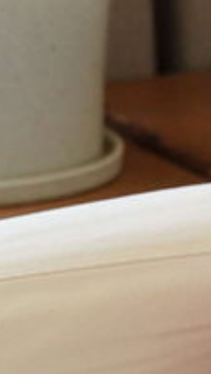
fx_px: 2583
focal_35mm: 260
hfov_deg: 4.6
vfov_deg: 8.3
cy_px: 220
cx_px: 432
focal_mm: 70
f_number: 5
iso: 2500
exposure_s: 1/100
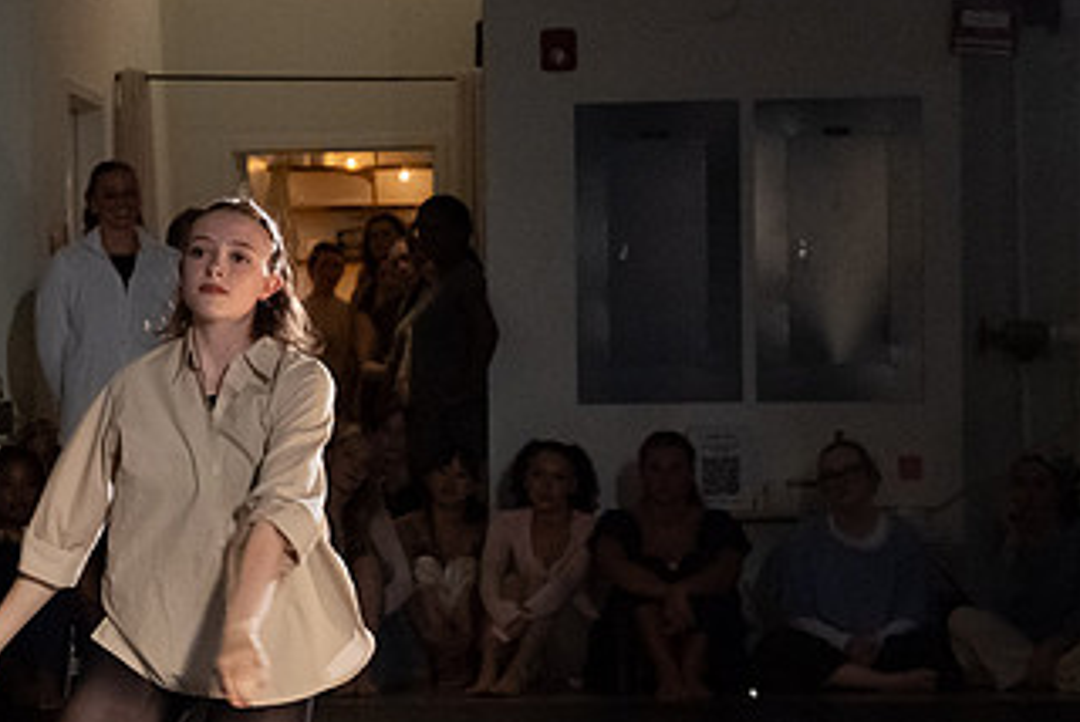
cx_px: 171
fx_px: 3933
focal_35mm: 131
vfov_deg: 10.5
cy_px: 474
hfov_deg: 15.5
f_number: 4.5
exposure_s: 1/400
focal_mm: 56
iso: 6400
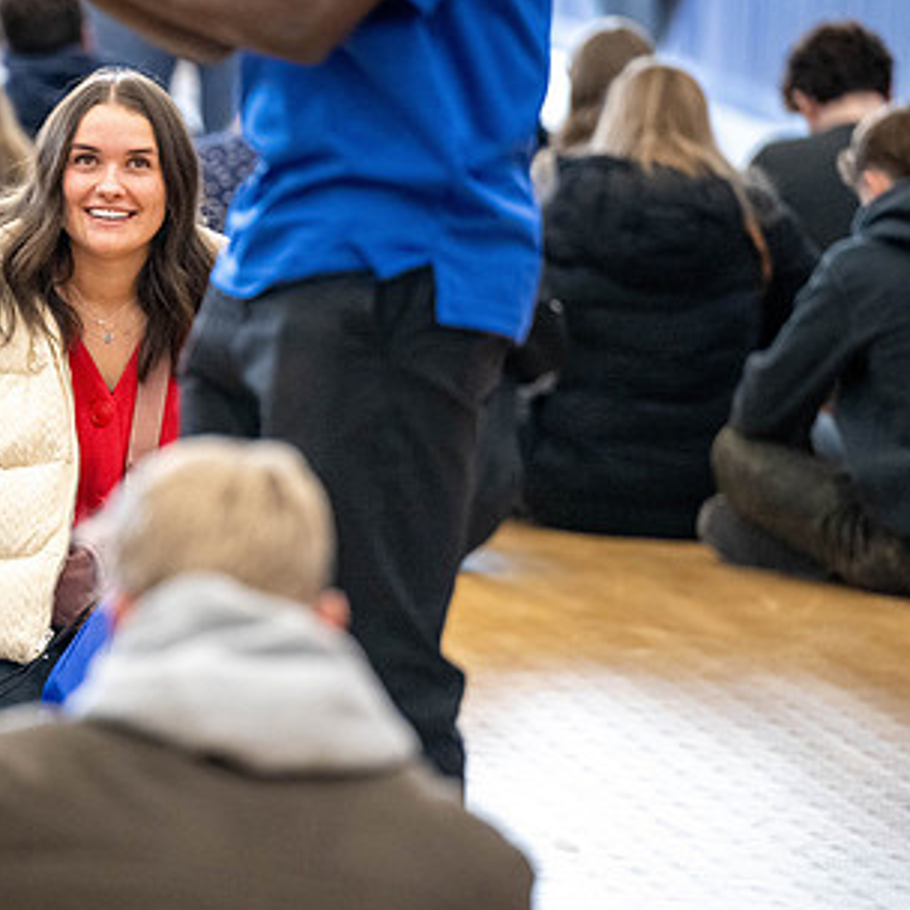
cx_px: 135
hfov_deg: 5.4
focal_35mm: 324
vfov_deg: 5.4
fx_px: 9636
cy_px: 400
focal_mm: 200
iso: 4000
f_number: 3.2
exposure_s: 1/320
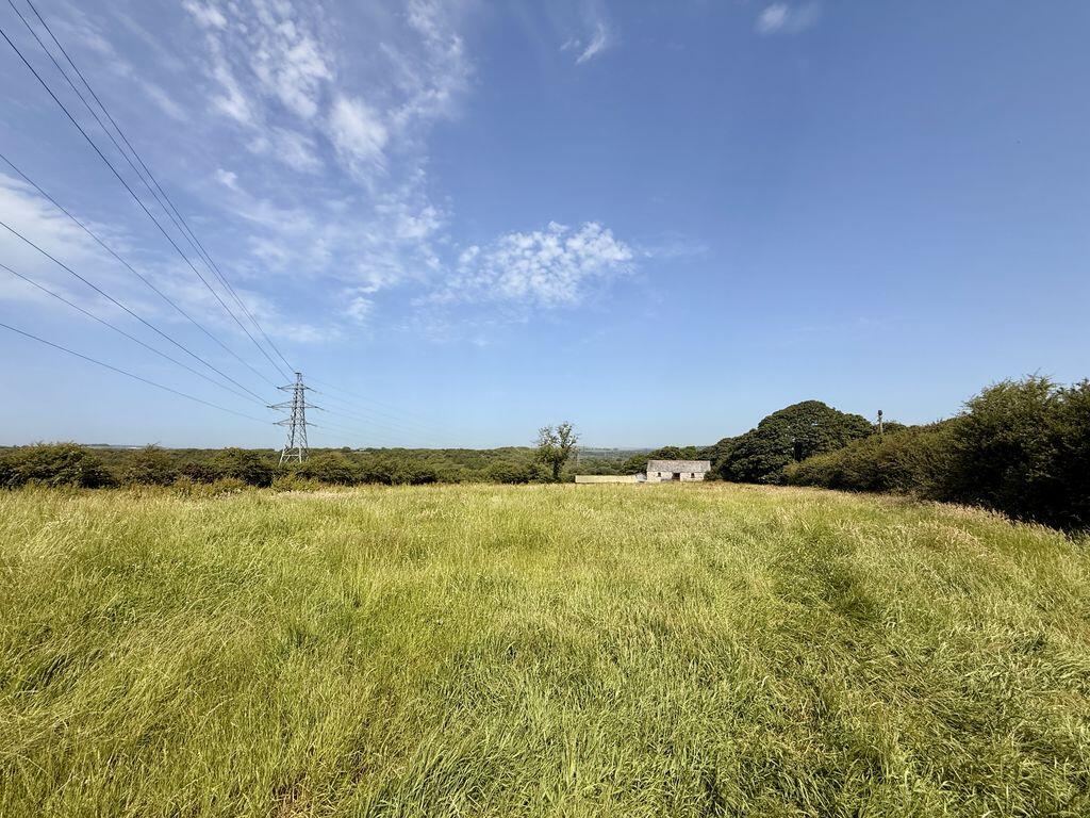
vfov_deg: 85.7
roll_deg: +0.4
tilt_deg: +4.0
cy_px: 409
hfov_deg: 102.1
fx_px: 441
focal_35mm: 14
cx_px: 545
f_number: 2.2
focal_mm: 2.22
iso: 50
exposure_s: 1/2717
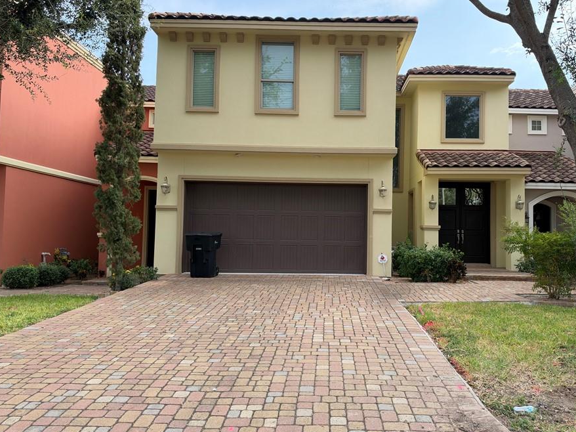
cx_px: 333
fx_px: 466
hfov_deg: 63.1
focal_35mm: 28
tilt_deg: +2.6
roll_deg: +0.2
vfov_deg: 49.7
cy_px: 210
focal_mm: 6.93
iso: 100
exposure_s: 1/1116
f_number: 1.8
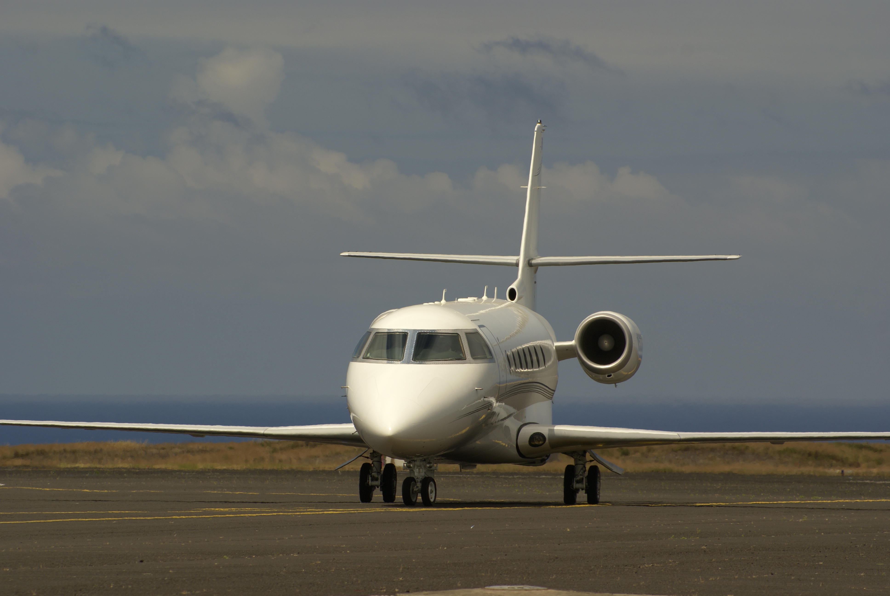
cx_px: 445
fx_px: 6683
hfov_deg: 7.6
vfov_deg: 5.1
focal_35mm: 270
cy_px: 298
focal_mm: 180
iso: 80
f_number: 9
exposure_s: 1/400
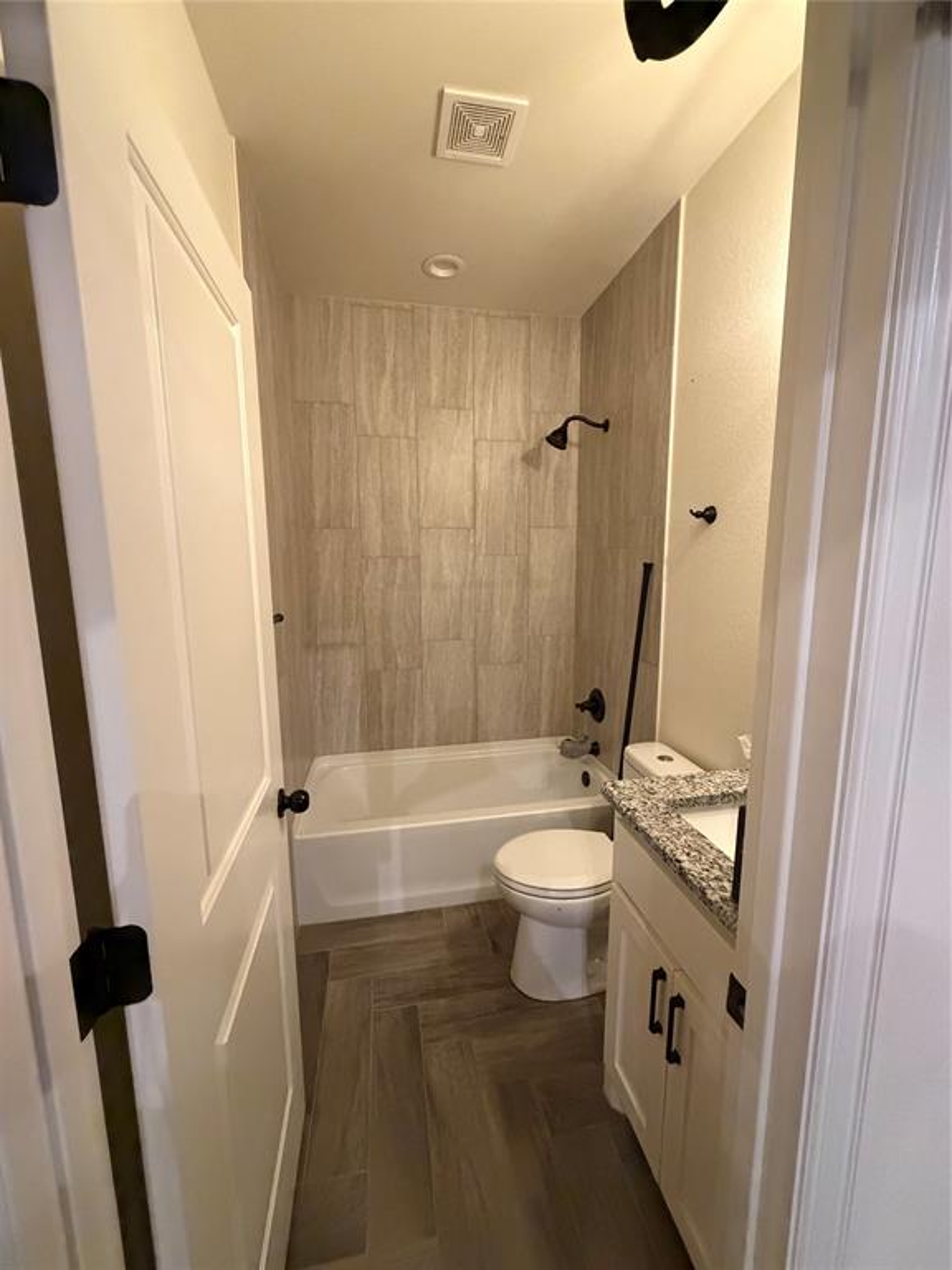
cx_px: 476
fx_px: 513
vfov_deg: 102.1
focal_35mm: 14
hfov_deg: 85.7
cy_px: 635
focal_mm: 2.22
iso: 1000
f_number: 2.2
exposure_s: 1/60
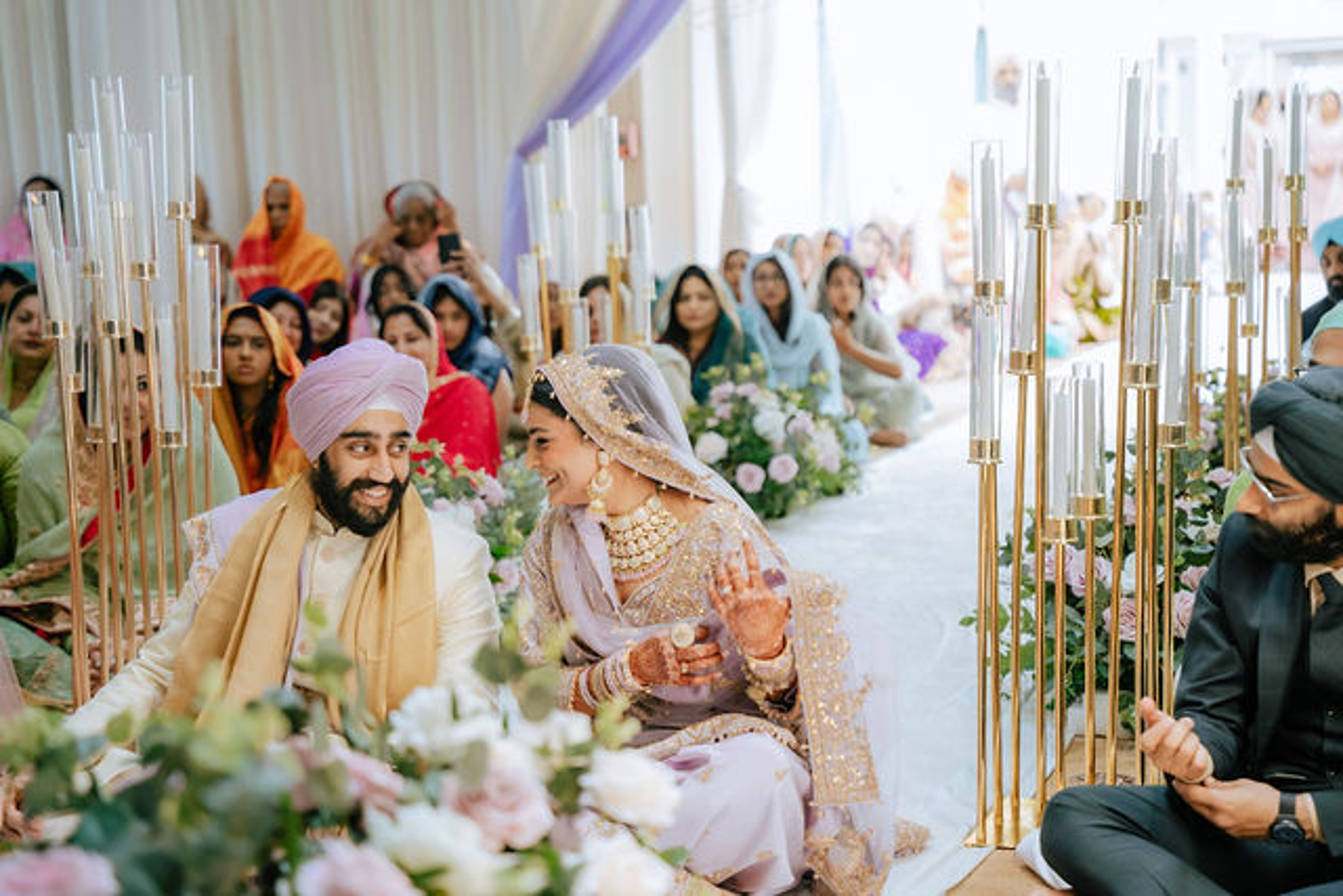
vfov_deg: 19.5
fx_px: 2612
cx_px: 672
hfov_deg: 28.8
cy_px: 448
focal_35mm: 70
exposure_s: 1/250
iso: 1250
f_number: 2.8
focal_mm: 70
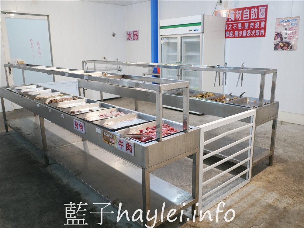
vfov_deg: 46.8
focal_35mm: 30
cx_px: 152
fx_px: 263
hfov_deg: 60.0
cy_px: 114
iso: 640
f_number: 1.7
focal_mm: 15
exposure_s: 1/60
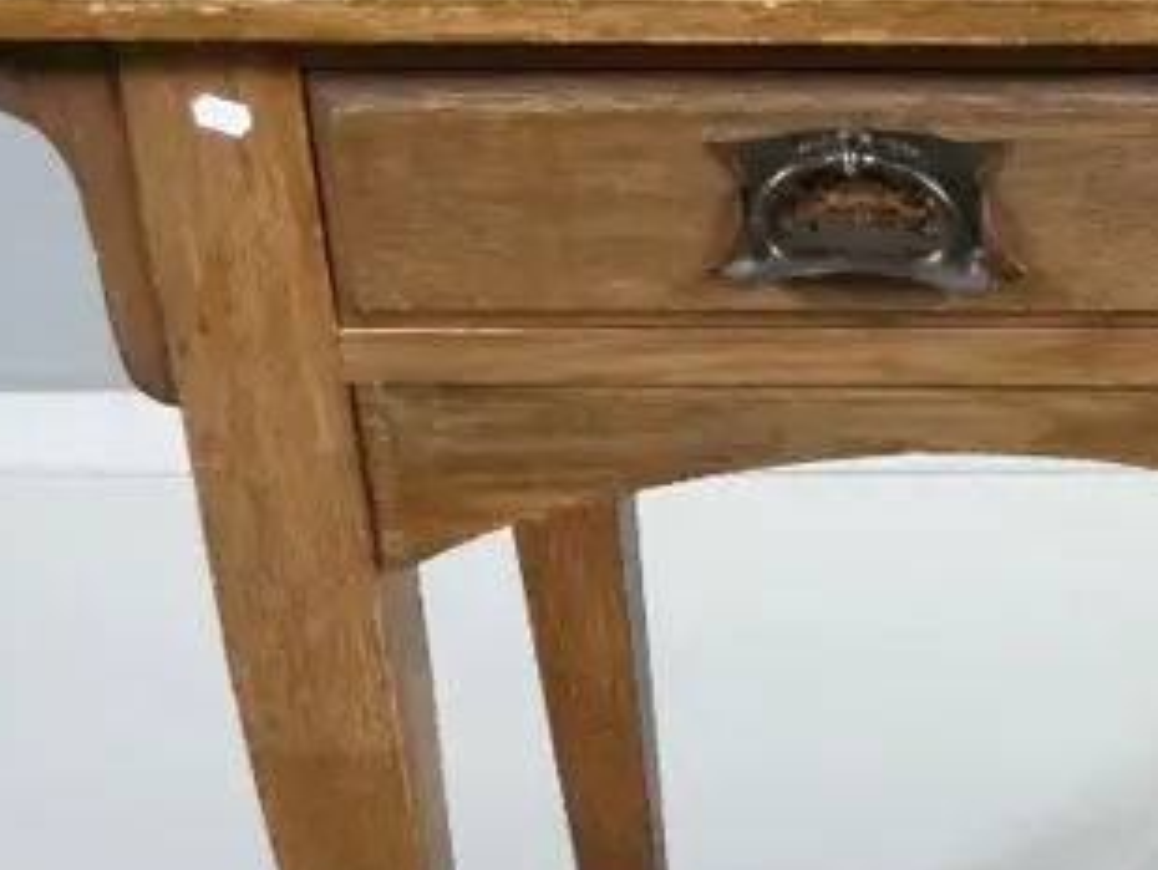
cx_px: 1539
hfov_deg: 15.7
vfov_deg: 12.4
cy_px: 681
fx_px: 3984
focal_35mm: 119
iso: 3200
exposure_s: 1/100
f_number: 4.5
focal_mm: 18
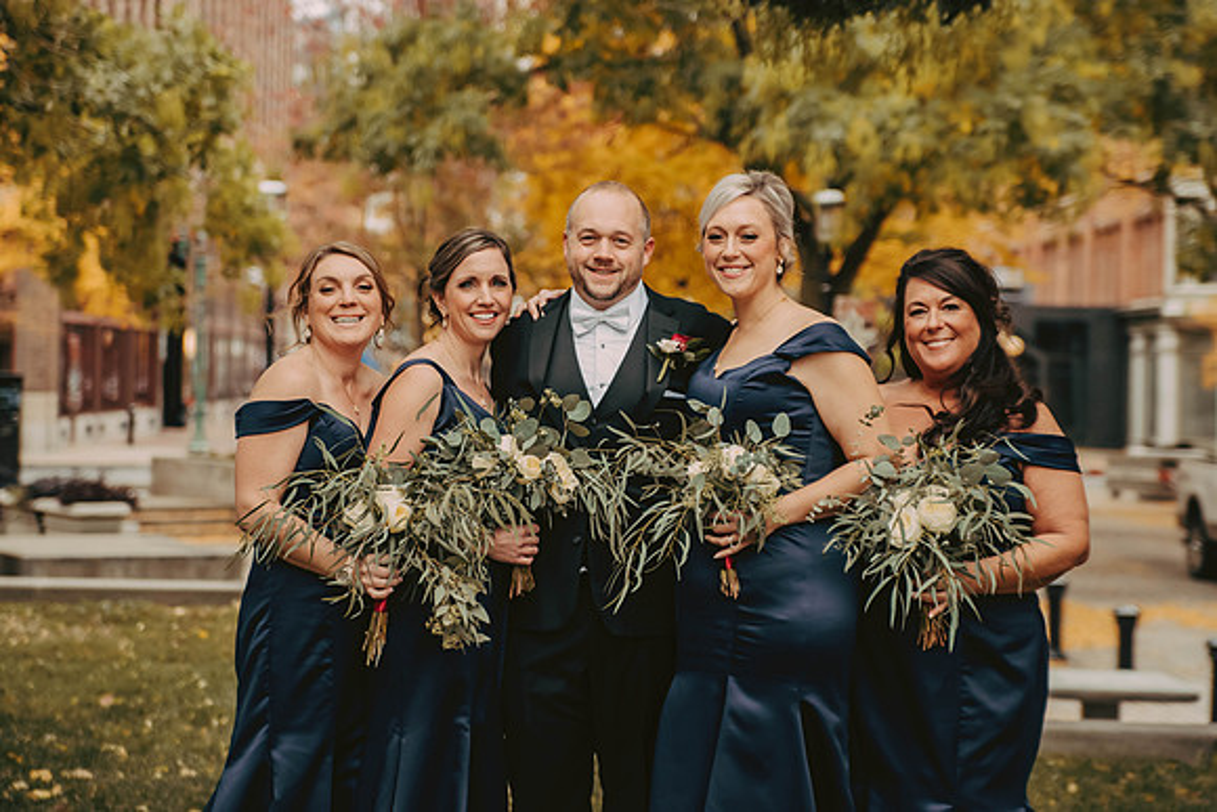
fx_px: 2876
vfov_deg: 16.1
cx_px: 608
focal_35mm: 85
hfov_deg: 23.9
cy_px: 352
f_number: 3.2
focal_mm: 75
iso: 1250
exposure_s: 1/800
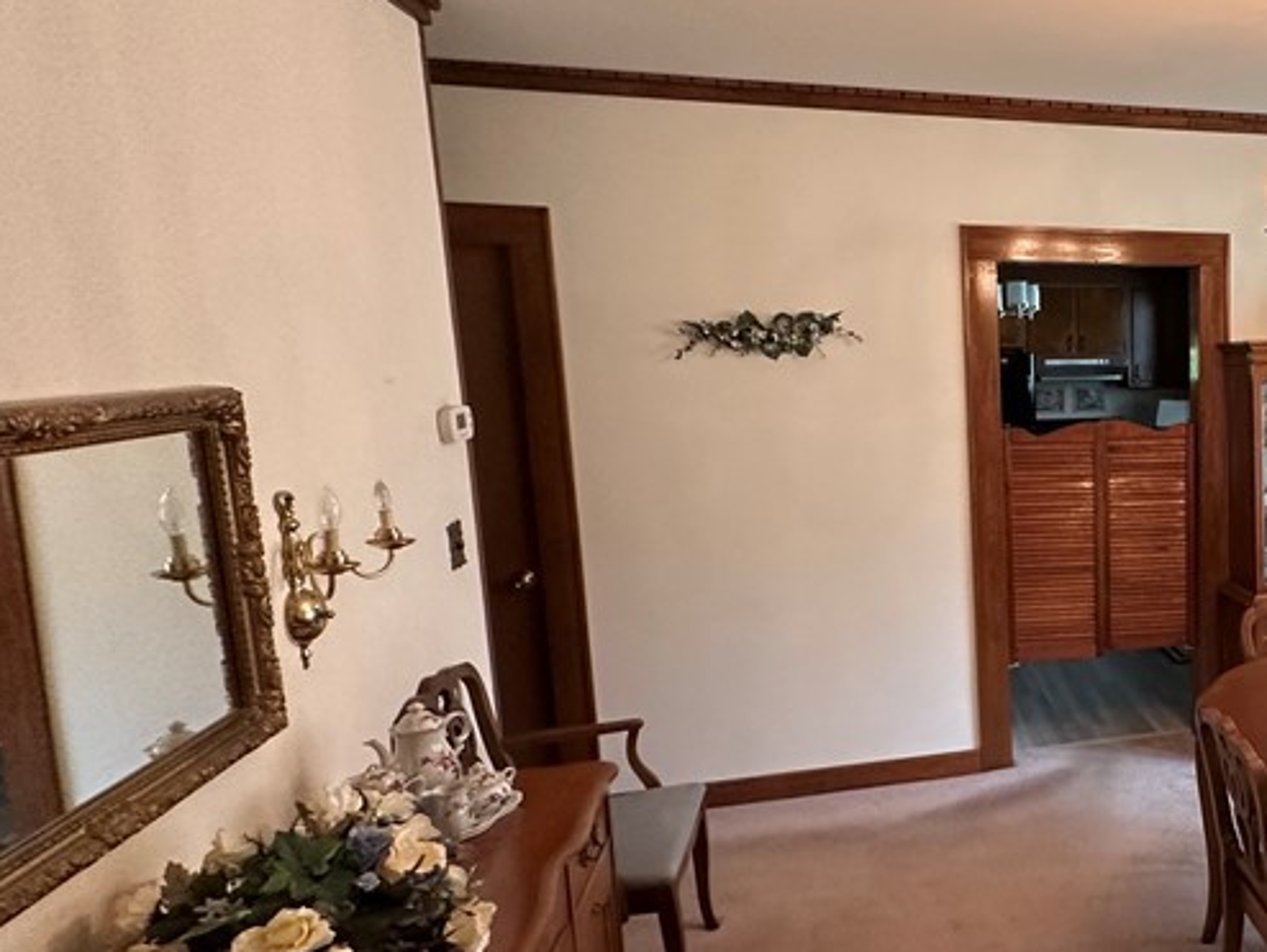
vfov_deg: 48.2
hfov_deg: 52.0
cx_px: 1203
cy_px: 523
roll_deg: +0.8
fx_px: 1062
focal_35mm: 29
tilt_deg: -10.3
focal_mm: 2.22
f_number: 2.2
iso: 320
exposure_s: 1/60
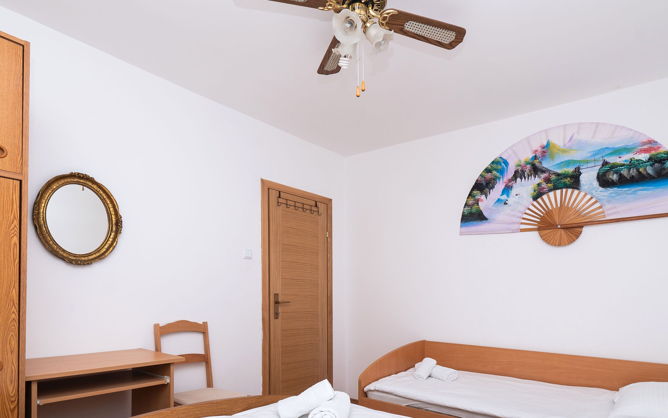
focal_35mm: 20
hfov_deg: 85.0
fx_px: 364
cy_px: 264
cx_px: 348
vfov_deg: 58.8
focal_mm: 10
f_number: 8
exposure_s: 1/200
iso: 160
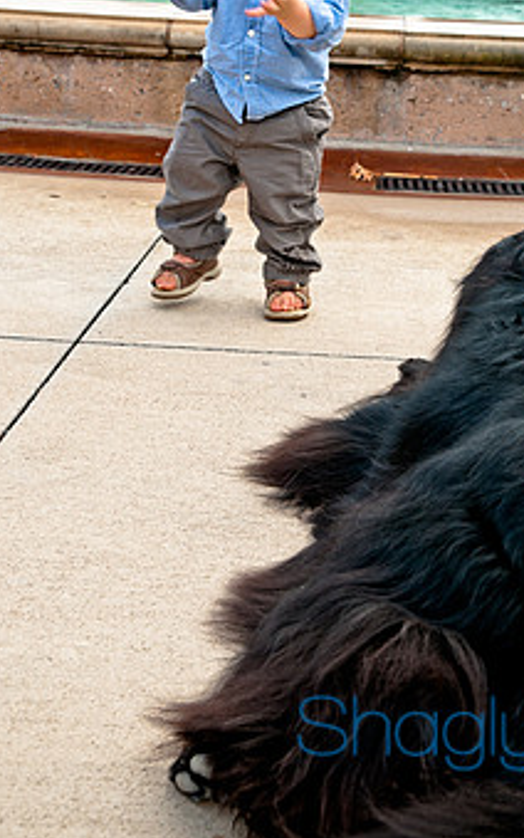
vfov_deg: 26.7
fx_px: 1759
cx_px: 318
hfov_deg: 16.9
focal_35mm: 77
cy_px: 294
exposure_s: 1/125
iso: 200
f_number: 5.6
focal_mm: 38
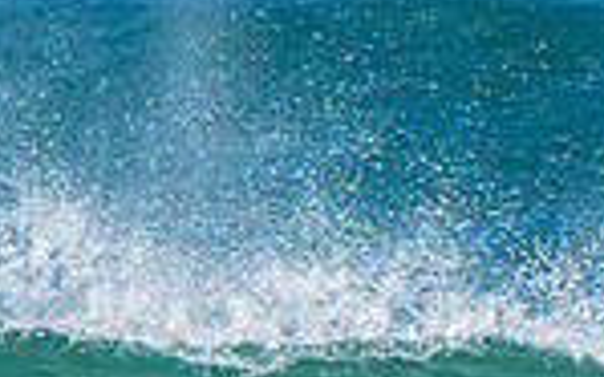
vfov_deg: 0.6
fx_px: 39212
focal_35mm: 2383
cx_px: 219
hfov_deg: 0.9
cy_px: 622
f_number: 5.6
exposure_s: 1/2000
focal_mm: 400
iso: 450
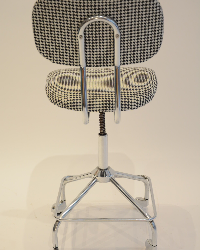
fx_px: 481
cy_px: 131
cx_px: 99
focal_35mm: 65
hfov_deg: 23.5
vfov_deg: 29.1
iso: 800
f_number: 4.5
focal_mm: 38
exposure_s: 1/40
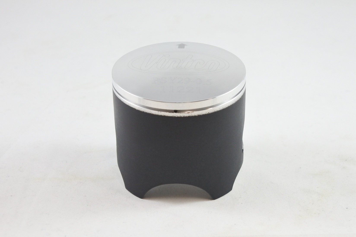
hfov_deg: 35.6
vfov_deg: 24.2
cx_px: 178
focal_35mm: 56
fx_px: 554
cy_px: 118
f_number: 4.8
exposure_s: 1/125
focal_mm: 21
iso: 720
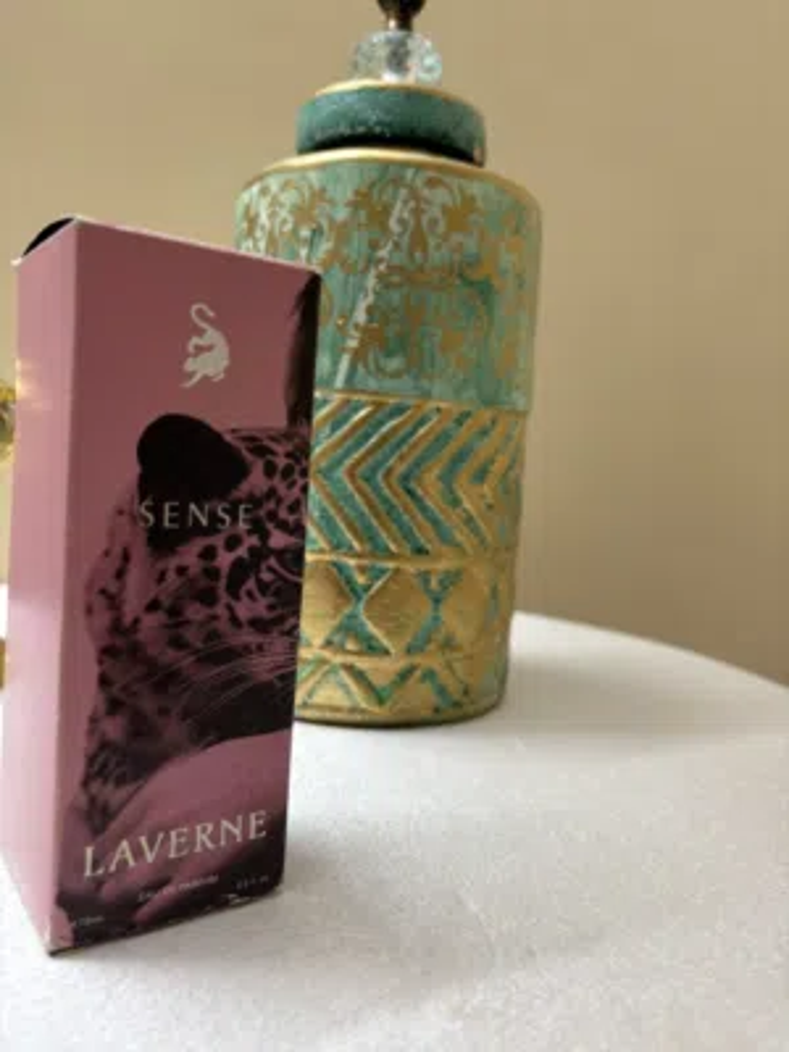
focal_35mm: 26
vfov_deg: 67.3
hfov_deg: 53.1
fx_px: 790
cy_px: 526
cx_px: 394
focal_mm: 5.96
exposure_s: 1/50
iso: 125
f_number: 1.6
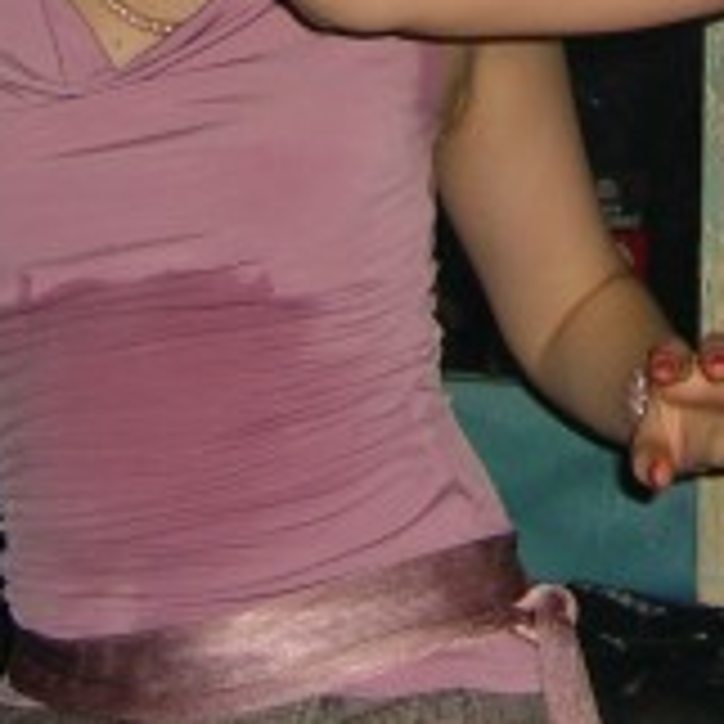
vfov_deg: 13.5
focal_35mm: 125
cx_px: 832
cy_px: -184
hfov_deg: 13.6
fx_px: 2958
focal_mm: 7.9
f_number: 2.8
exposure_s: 1/60
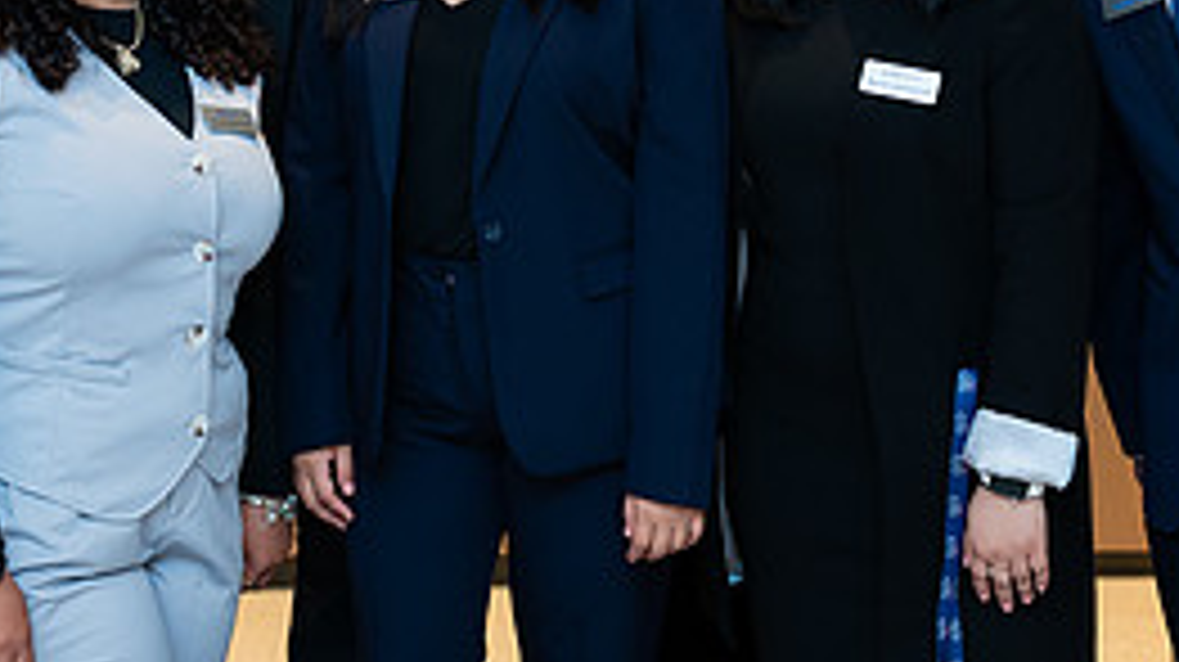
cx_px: 535
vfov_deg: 14.0
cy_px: -77
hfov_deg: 25.3
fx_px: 2624
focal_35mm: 84
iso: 400
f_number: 4
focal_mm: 34
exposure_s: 1/160
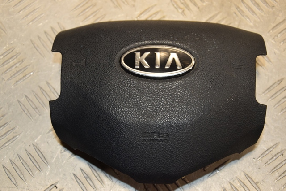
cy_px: 96
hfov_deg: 27.0
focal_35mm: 75
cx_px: 143
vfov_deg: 18.2
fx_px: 596
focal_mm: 50
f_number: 6.3
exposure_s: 1/200
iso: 800
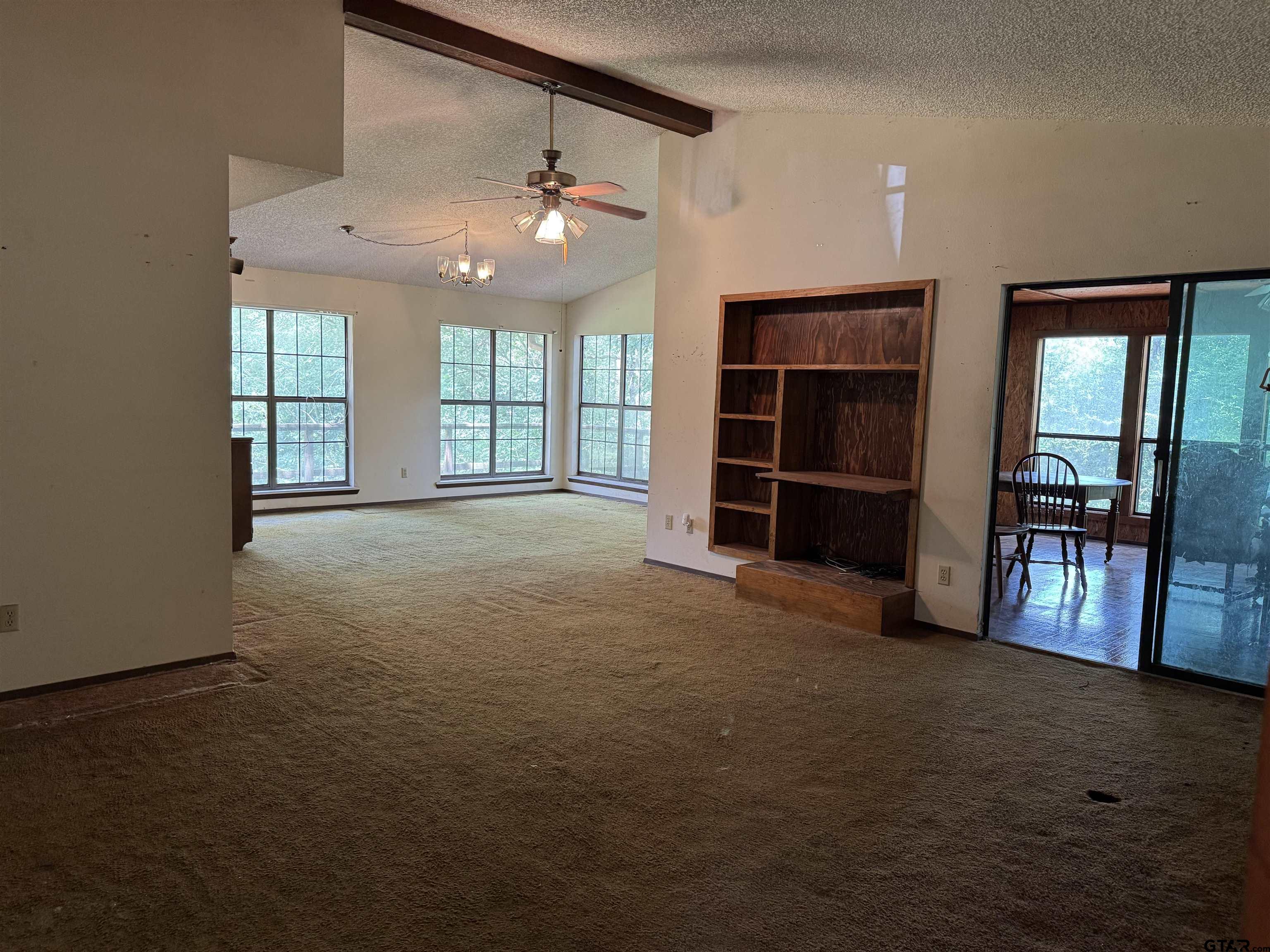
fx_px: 881
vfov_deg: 56.8
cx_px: 635
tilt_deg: -6.4
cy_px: 476
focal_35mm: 24
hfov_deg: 71.6
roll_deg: -1.8
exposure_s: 1/60
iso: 320
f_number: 1.78
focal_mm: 6.76
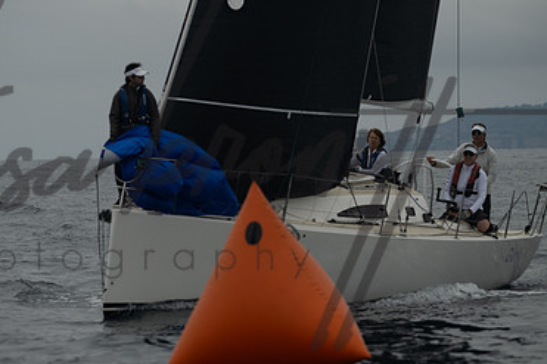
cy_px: 147
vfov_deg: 3.8
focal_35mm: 360
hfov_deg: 5.7
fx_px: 5467
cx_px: 245
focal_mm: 230
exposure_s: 1/6400
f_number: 5.6
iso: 400
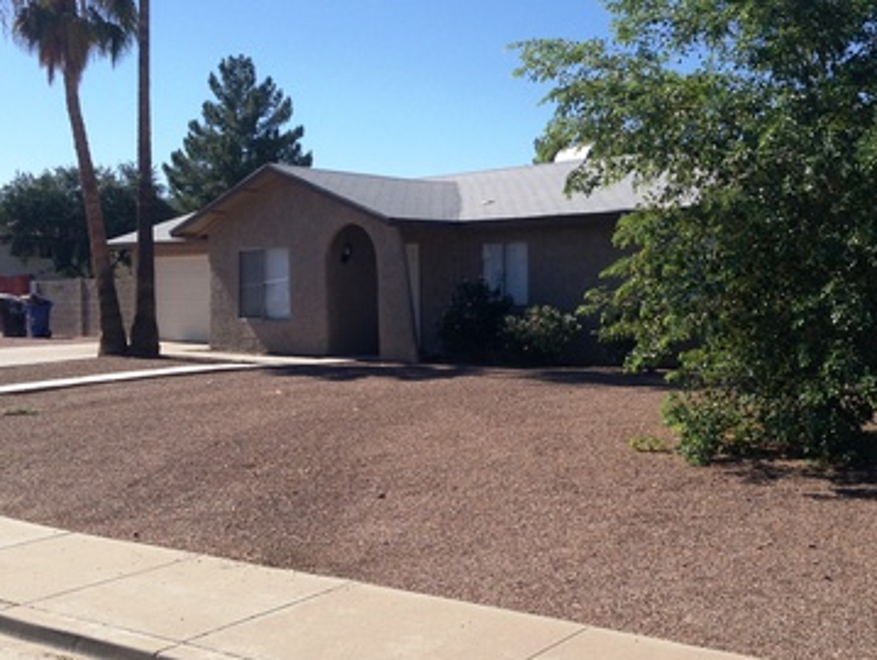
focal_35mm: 47
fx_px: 1192
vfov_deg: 30.9
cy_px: 313
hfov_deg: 40.4
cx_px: 462
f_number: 2.4
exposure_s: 1/1555
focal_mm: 4.13
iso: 50
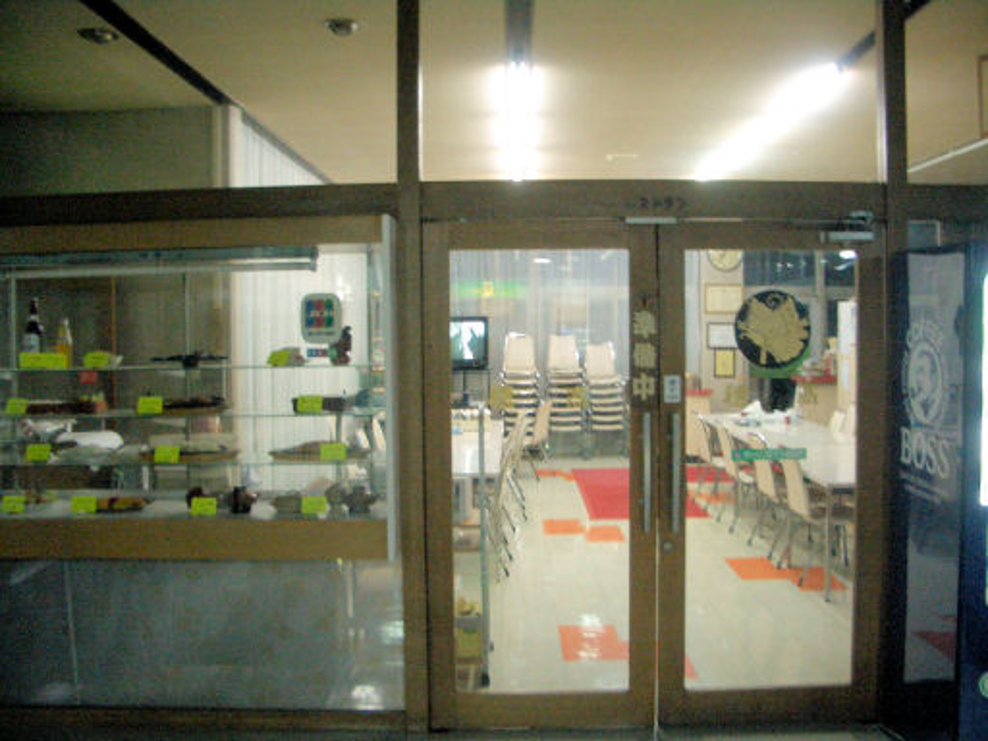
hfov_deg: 52.6
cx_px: 494
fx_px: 999
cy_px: 370
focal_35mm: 35
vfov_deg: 40.7
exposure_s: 1/25
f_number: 2.6
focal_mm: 5.8
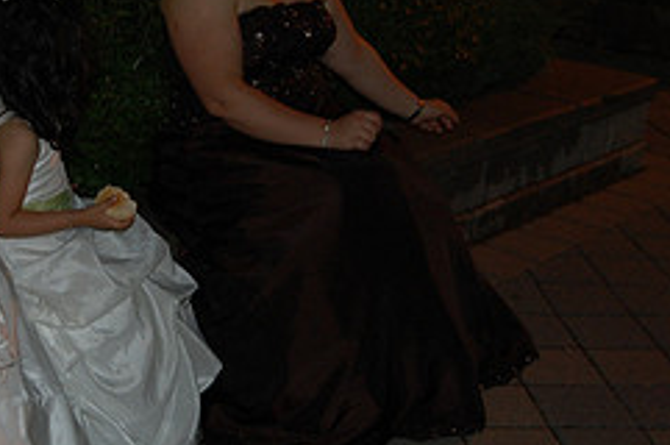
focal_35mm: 65
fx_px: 1208
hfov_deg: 30.2
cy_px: 231
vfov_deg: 20.9
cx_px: 122
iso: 400
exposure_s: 1/60
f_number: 3.5
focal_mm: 18
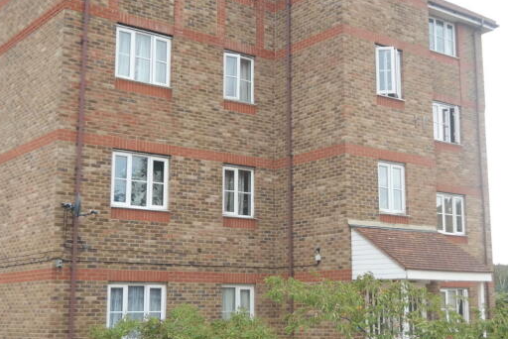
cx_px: 294
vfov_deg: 25.1
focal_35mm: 54
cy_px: 174
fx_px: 762
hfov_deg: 36.8
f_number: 4.5
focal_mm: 18
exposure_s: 1/500
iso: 400
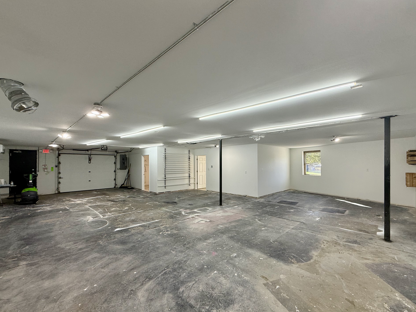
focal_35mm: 15
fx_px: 180
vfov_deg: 81.7
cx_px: 219
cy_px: 162
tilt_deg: +0.7
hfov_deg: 98.1
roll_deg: +0.0
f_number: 2.2
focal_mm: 2.22
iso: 64
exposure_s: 1/152
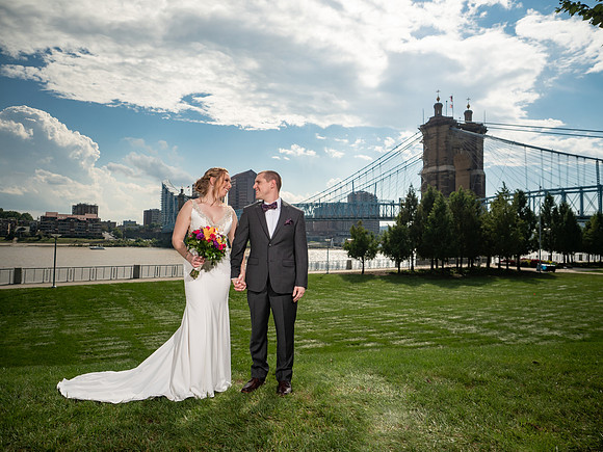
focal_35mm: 24
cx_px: 302
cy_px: 226
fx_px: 418
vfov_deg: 56.8
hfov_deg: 71.6
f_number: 2.8
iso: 250
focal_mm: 12
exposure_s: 1/6400
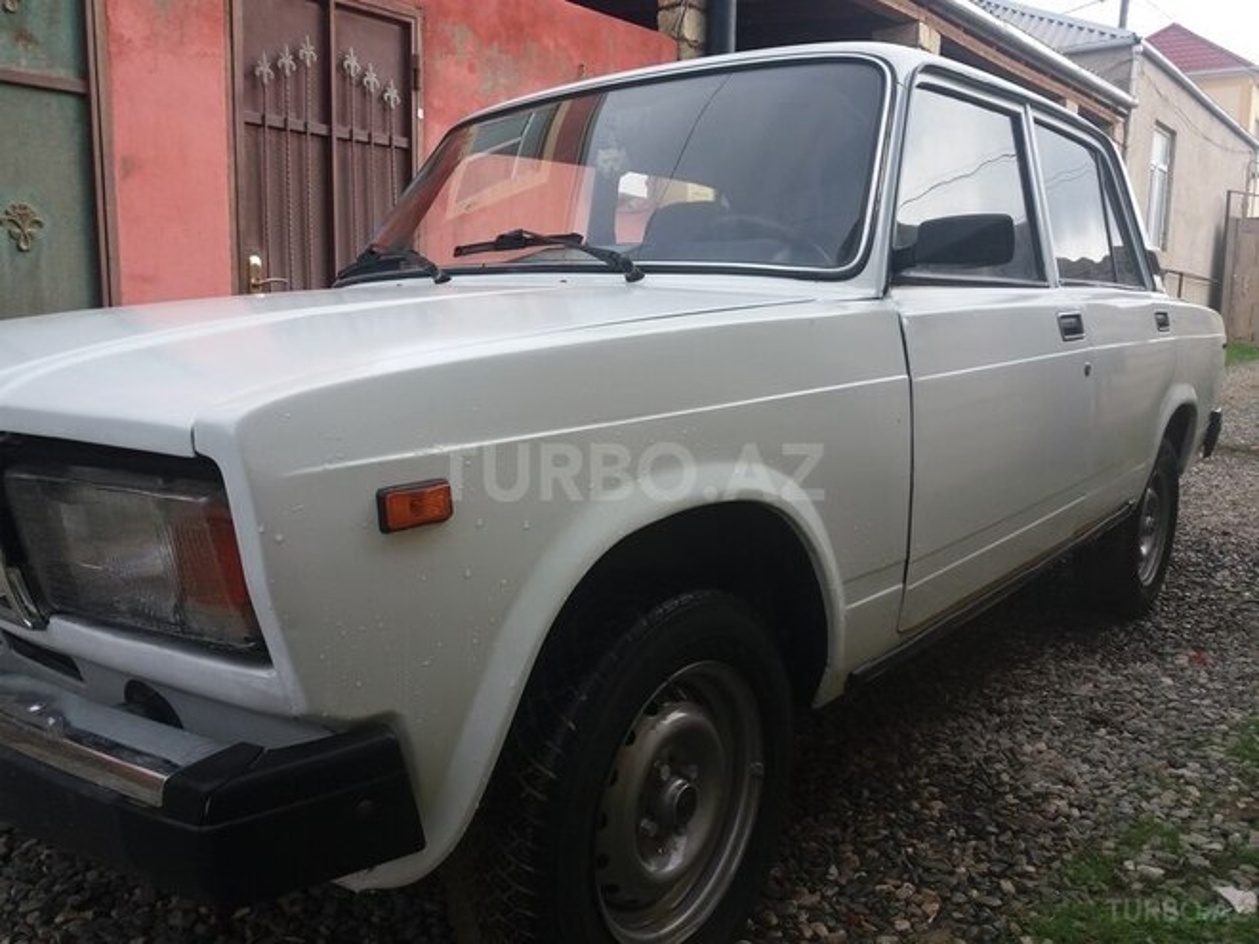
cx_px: 630
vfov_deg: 49.7
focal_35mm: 28
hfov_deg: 63.4
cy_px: 472
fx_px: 1018
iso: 64
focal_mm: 3.7
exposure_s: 1/407
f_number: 1.9
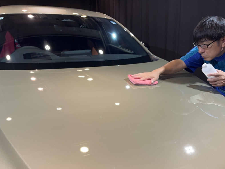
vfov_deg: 42.7
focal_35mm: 33
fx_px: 214
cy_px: 101
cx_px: 114
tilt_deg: -20.4
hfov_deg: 55.4
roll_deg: -1.5
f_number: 1.6
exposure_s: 1/120
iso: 80
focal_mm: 5.1
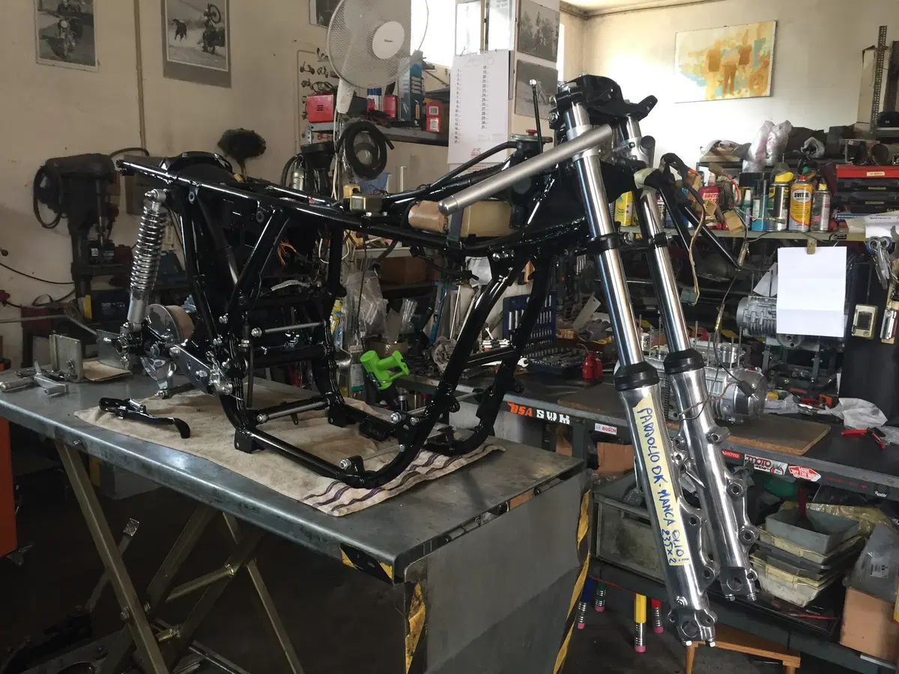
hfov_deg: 61.7
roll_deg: -2.7
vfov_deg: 48.2
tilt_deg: -9.9
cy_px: 337
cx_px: 450
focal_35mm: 29
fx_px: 753
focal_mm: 4.15
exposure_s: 1/33
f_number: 2.2
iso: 125
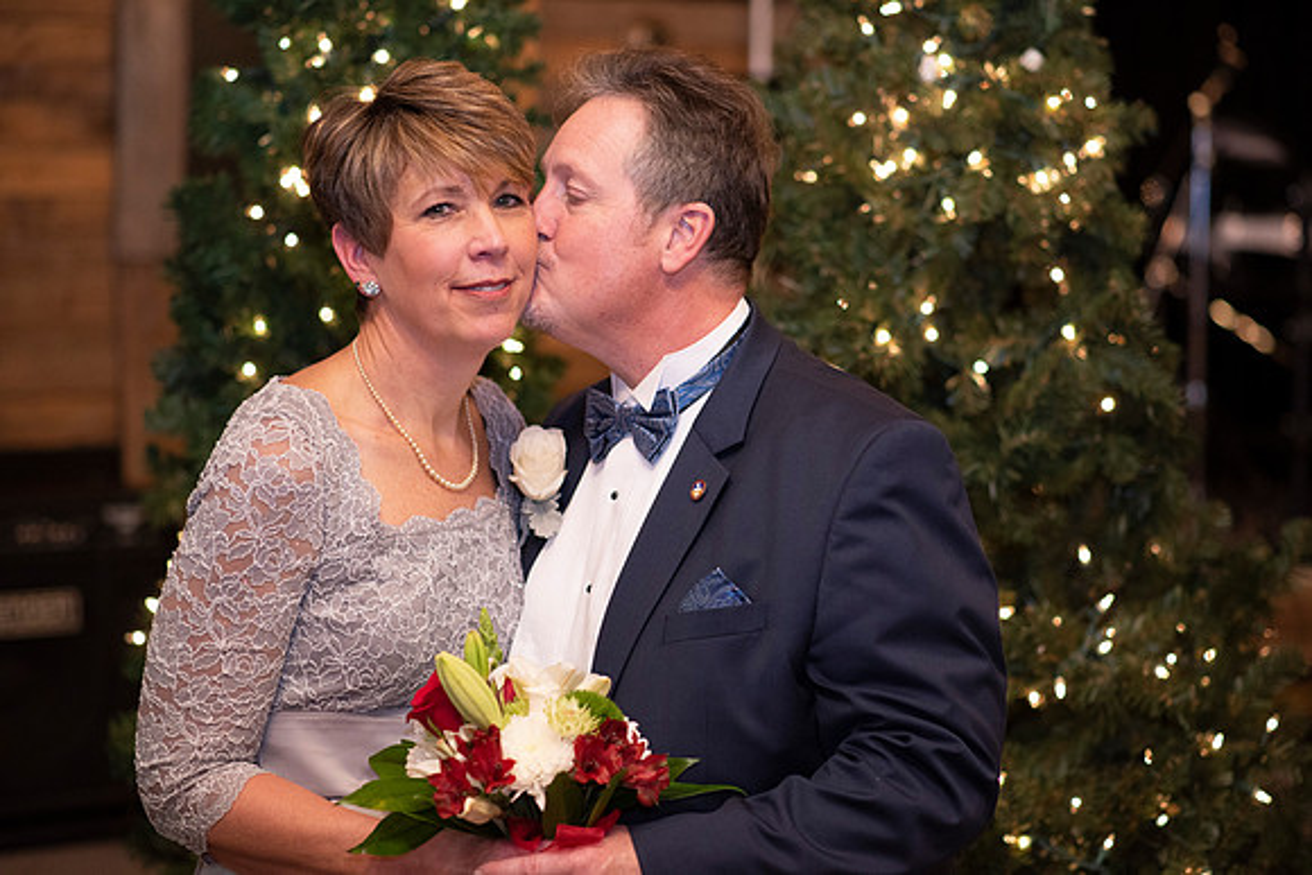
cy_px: 438
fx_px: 3098
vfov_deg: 16.1
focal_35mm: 85
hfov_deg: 23.9
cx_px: 656
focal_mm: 85
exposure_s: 1/200
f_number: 2.2
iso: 1000
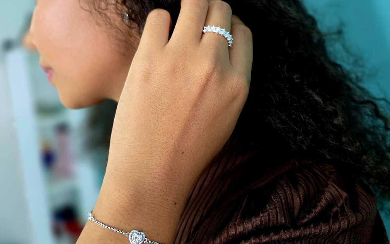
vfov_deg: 38.2
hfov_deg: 58.2
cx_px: 192
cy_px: 100
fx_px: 351
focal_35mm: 33
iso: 800
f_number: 1.7
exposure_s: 1/120
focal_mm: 6.3
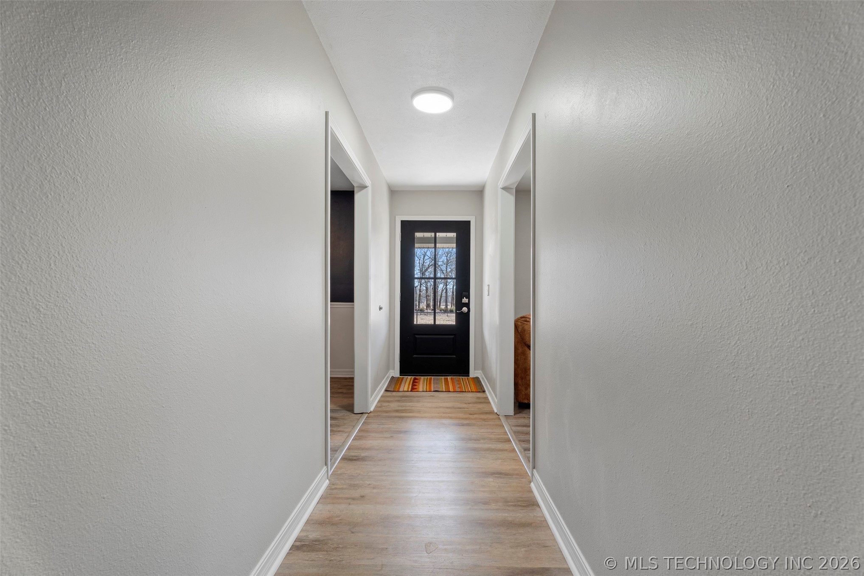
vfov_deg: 73.7
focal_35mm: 16
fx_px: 384
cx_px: 432
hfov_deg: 96.7
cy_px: 288
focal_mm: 16
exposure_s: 1.3
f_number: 8
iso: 100
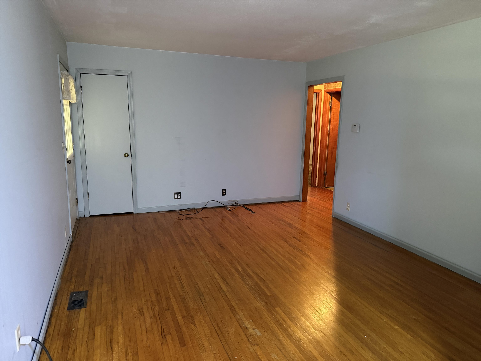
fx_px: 333
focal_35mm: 24
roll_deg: -0.9
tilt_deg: -12.1
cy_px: 180
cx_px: 240
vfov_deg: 56.8
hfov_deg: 71.6
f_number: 1.78
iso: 1000
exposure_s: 1/40
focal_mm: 6.76
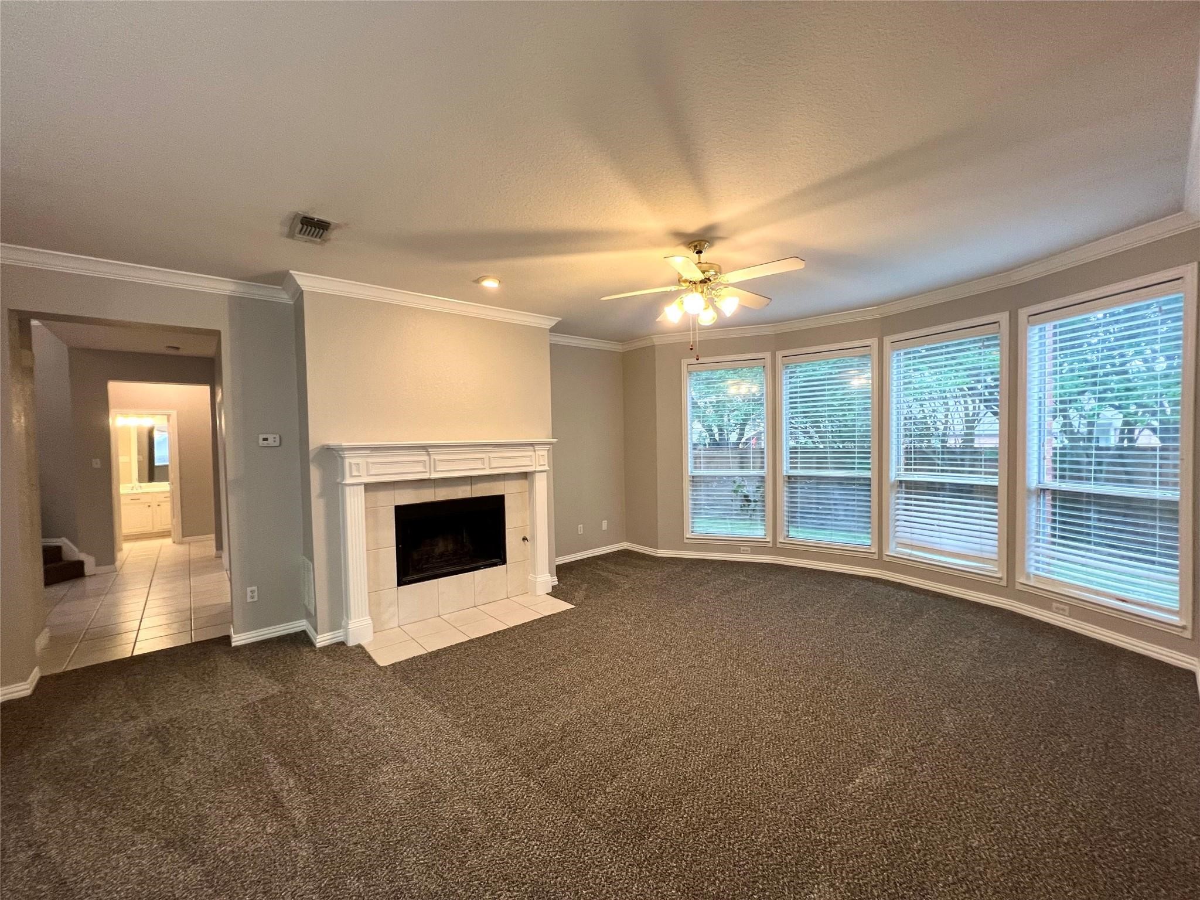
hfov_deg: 106.2
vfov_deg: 89.9
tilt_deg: -1.8
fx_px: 451
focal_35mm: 13
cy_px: 450
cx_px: 600
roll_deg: +1.0
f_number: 1.8
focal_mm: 1.57
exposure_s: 1/60
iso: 160
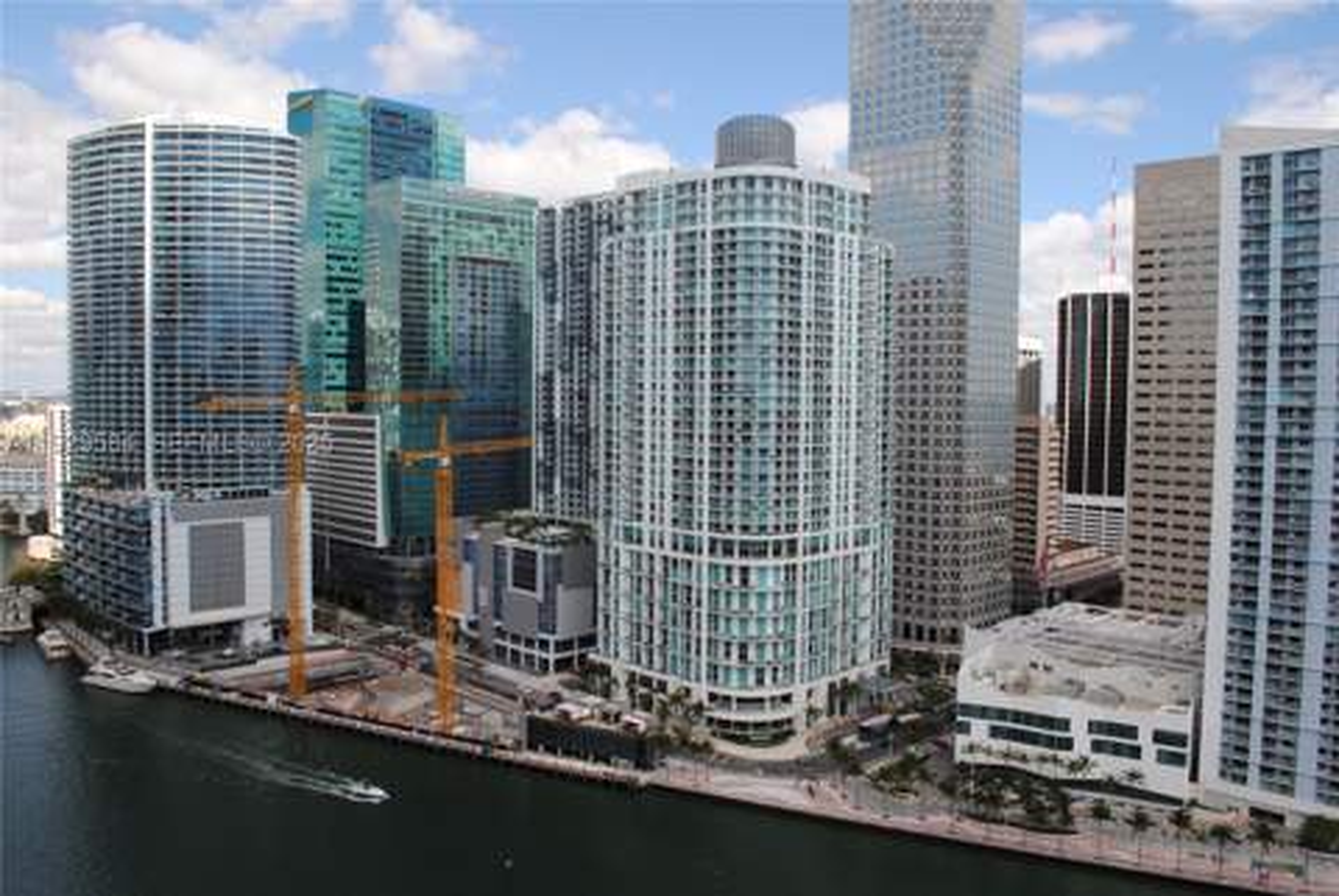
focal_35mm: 27
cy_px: 448
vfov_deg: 48.0
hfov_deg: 67.3
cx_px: 670
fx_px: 1005
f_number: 8
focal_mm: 18
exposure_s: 1/250
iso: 100
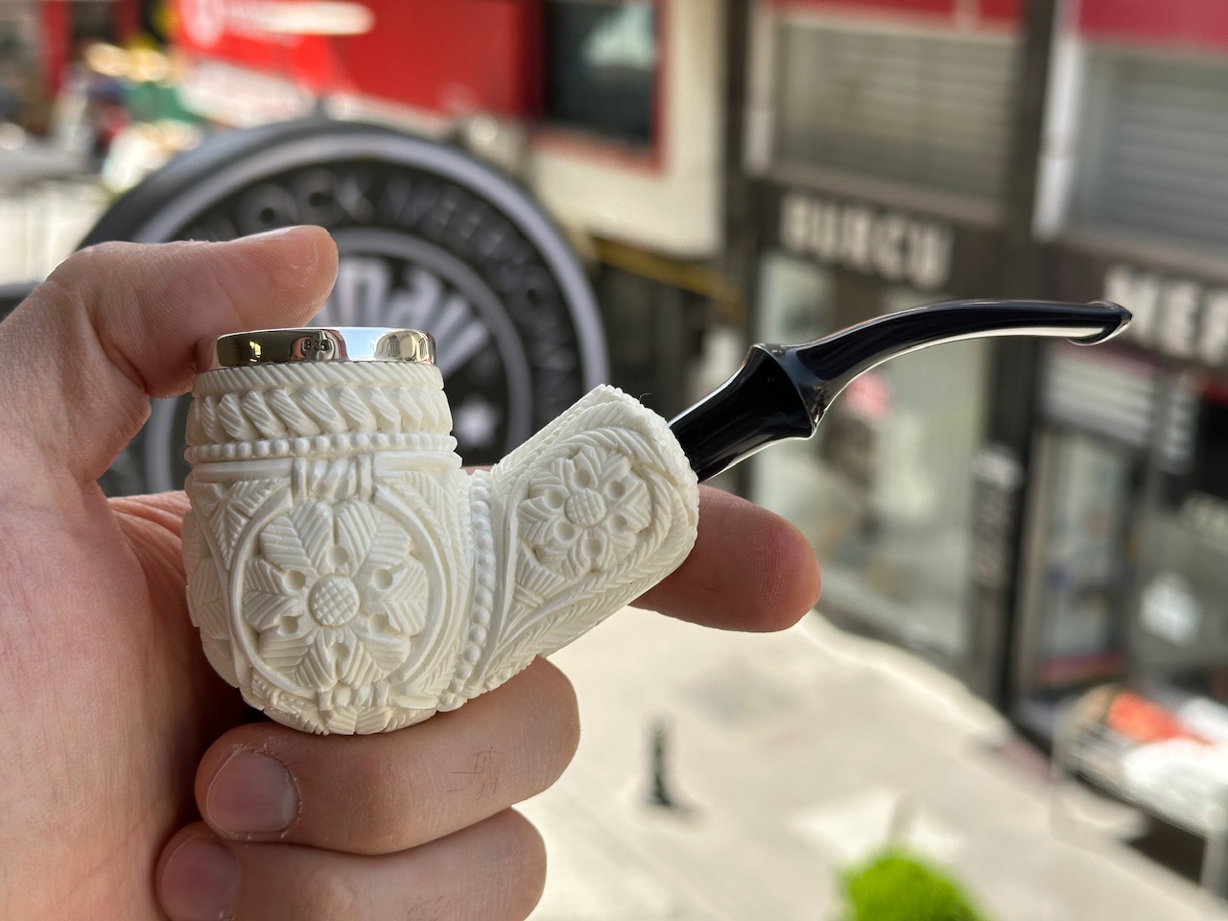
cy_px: 460
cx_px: 614
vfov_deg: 30.3
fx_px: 1703
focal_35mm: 48
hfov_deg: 39.7
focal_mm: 6.86
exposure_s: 1/1133
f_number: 1.78
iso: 64
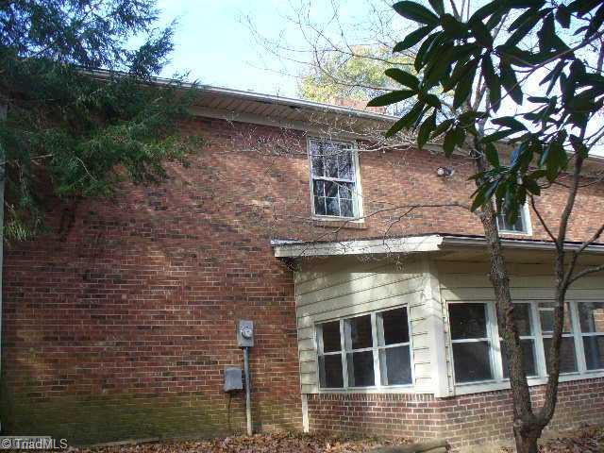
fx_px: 646
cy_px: 226
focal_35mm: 37
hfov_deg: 50.1
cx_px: 302
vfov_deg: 38.7
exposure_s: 1/160
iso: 80
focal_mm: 6.1
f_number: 2.8
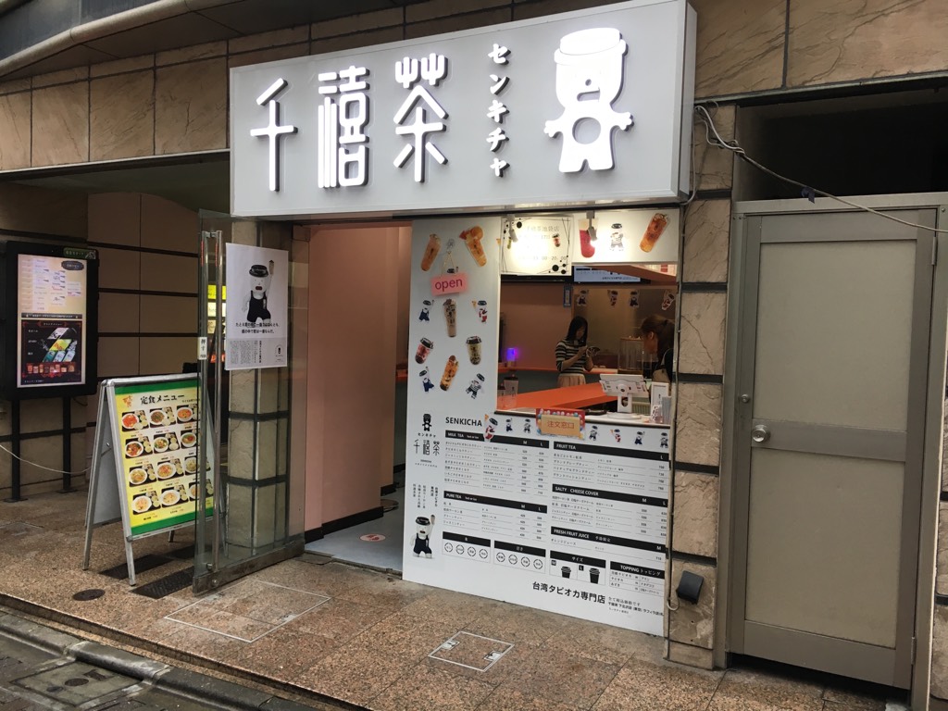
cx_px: 474
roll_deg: -2.5
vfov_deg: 48.2
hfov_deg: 61.7
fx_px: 794
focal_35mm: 29
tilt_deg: -2.5
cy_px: 356
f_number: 2.2
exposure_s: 1/30
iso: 25
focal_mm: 4.15
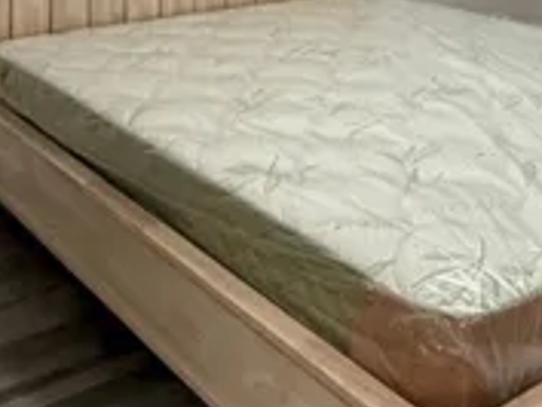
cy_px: -171
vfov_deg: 21.5
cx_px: 393
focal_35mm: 59
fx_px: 924
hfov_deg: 32.2
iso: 400
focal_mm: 2.22
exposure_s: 1/60
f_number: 2.2
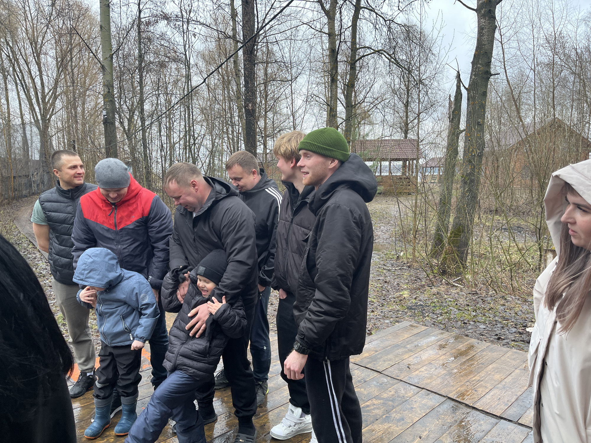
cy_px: 222
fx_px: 444
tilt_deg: -8.2
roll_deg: -0.6
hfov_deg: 67.3
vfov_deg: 53.1
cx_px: 296
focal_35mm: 26
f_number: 1.6
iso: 64
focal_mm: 5.1
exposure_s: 1/122
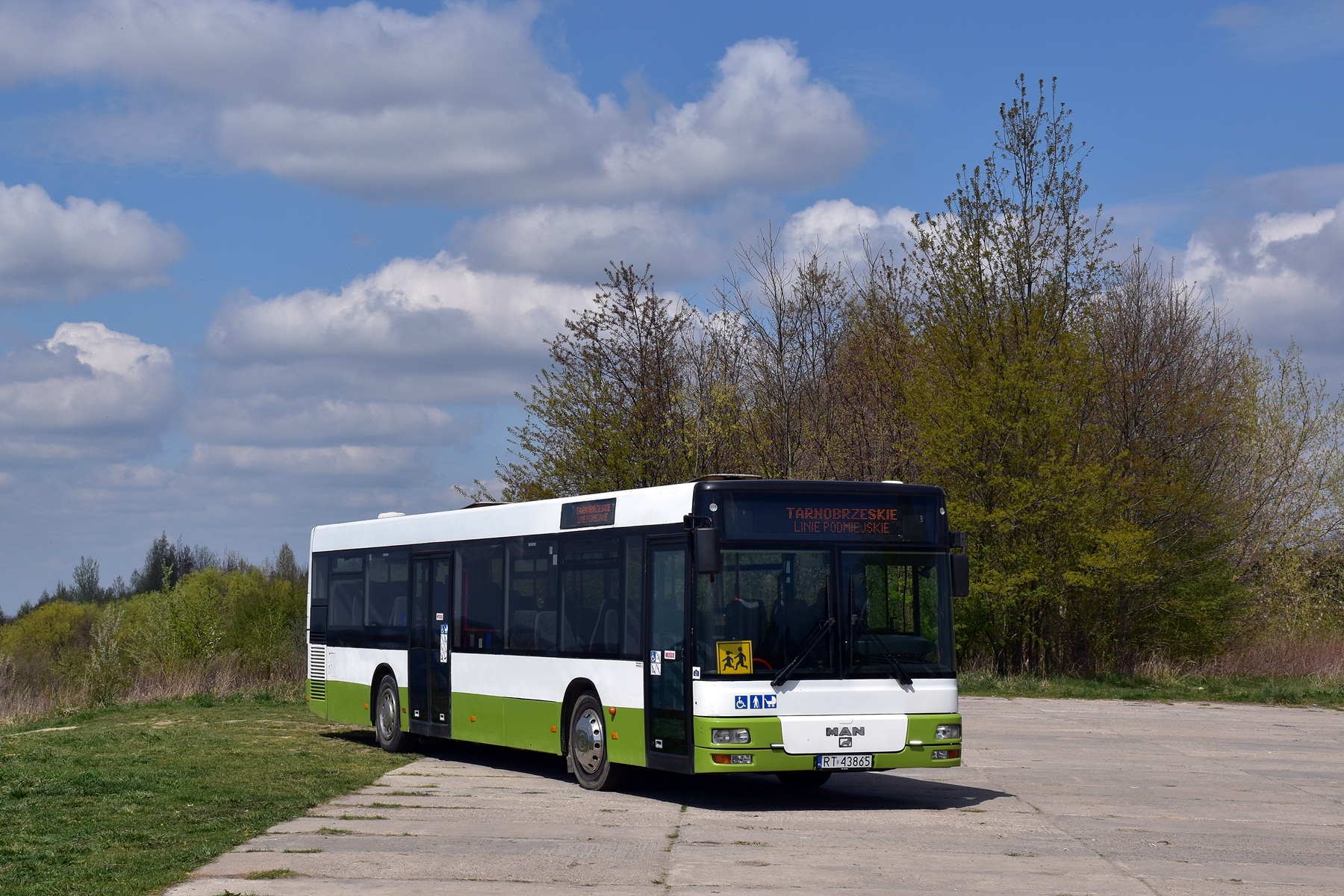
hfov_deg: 38.9
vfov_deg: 26.5
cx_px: 672
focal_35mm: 51
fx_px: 1904
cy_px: 448
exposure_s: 1/640
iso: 200
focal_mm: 34
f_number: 13
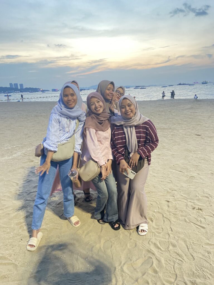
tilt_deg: -11.3
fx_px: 214
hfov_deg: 53.1
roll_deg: +3.4
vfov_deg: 67.3
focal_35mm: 26
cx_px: 107
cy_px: 142
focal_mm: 4.25
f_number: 1.8
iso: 250
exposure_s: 1/60
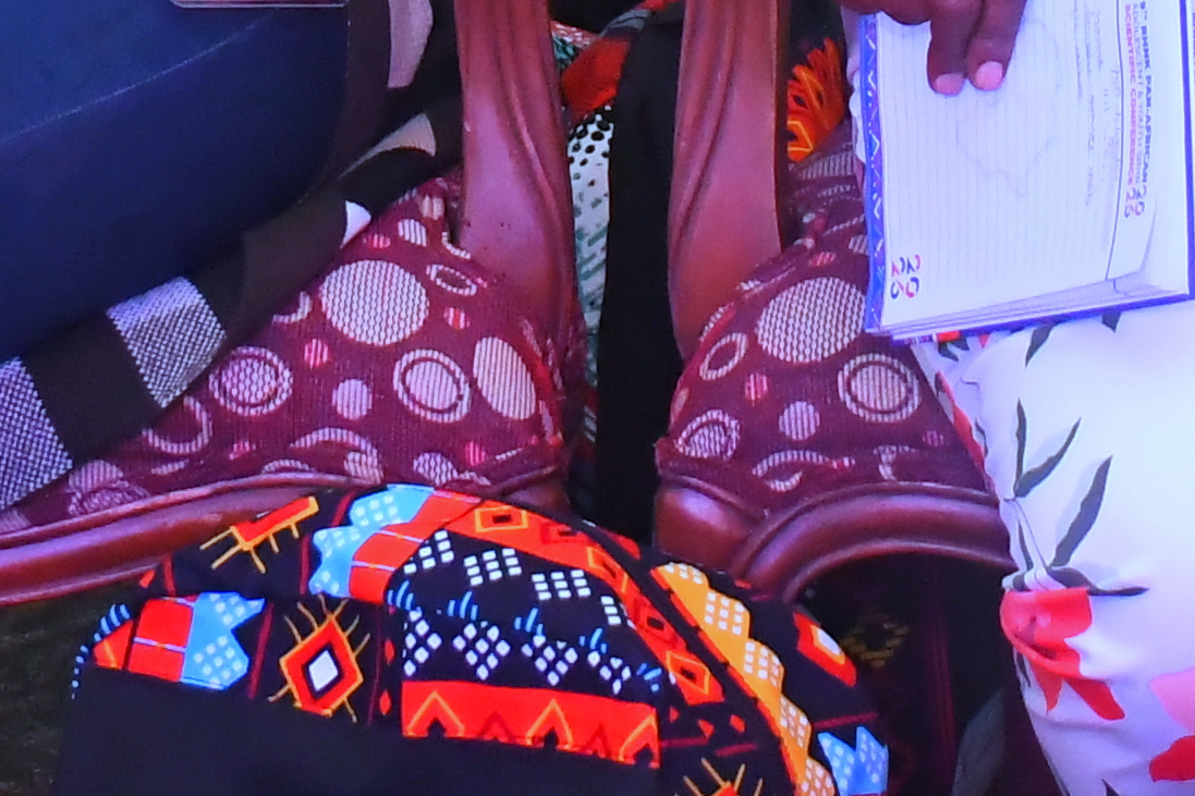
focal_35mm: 198
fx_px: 6571
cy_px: -866
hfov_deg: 10.4
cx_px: 551
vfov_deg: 6.7
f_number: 5
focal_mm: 26
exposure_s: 1/80
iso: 4000
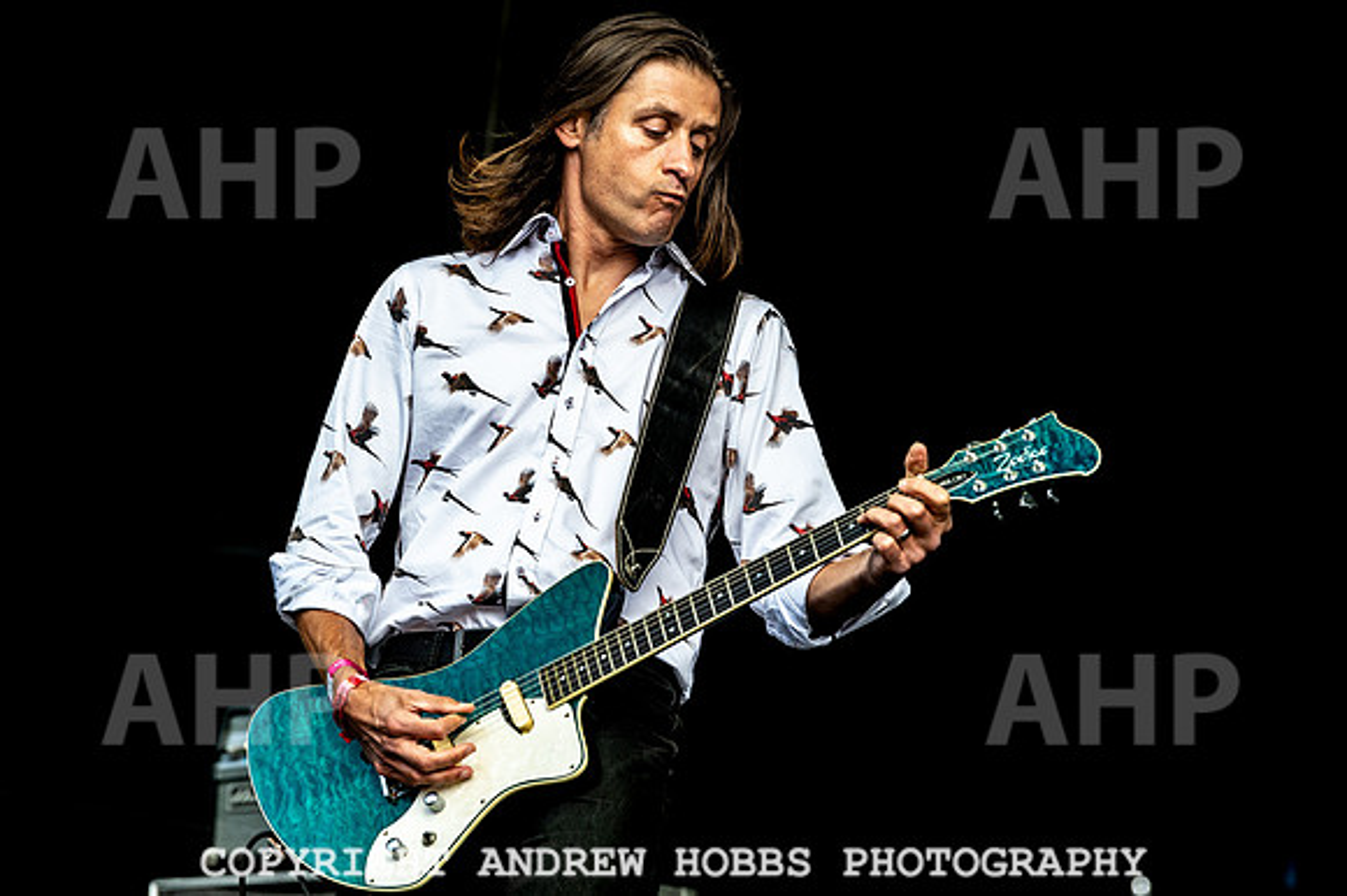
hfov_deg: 10.4
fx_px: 7375
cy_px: 416
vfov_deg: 7.0
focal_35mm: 197
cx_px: 721
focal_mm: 180
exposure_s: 1/640
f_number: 5
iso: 2000
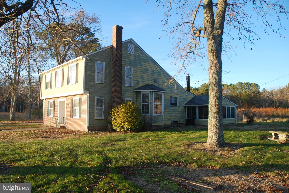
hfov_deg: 67.3
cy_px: 96
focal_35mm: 27
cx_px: 144
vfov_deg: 48.0
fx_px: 217
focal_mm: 18
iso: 200
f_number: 5.6
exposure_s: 1/125
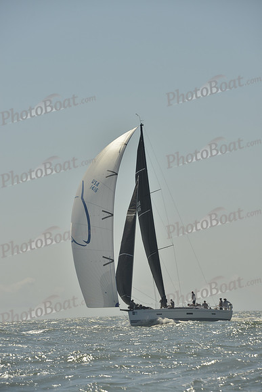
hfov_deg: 8.3
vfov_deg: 12.4
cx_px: 131
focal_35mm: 165
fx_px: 1800
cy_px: 196
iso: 280
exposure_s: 1/1000
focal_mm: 165
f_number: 10
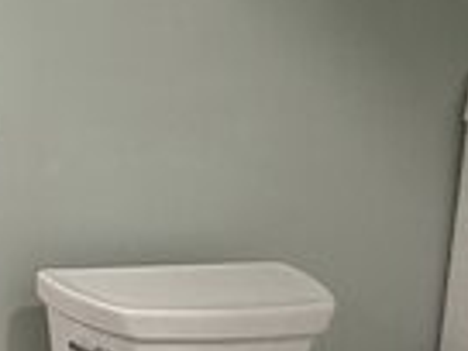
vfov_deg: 22.0
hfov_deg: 20.4
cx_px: -382
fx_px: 892
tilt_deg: -8.6
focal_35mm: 66
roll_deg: +1.9
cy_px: 86
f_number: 2.2
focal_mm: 2.22
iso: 250
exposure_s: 1/120
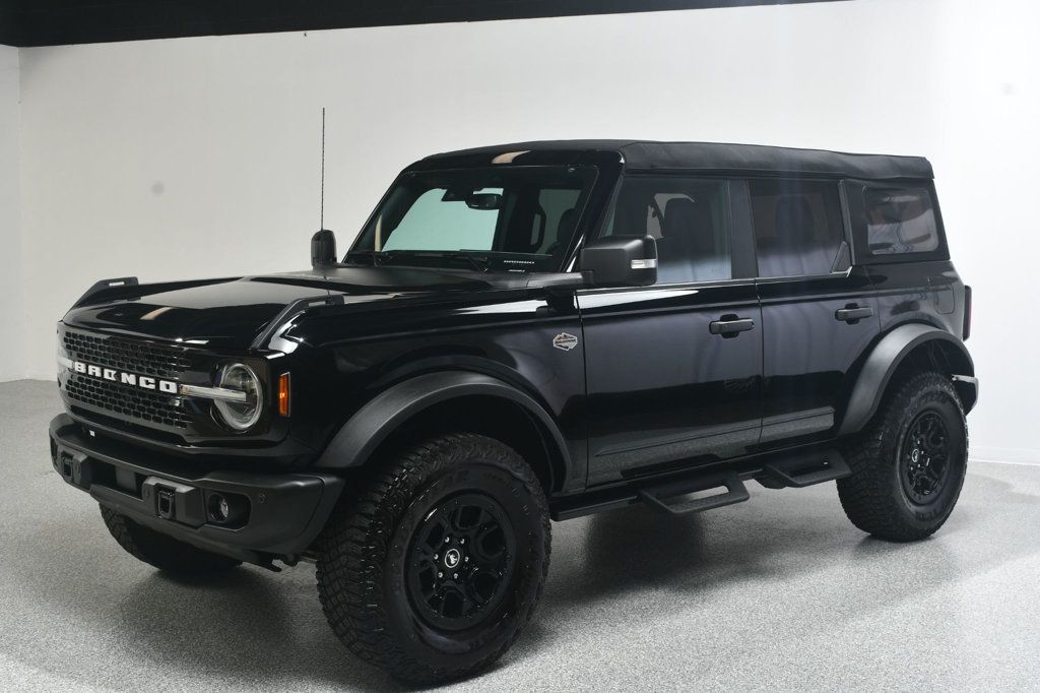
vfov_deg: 33.4
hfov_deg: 48.5
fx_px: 1155
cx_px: 520
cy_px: 346
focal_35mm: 40
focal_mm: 27
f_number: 10
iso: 100
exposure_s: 1/160
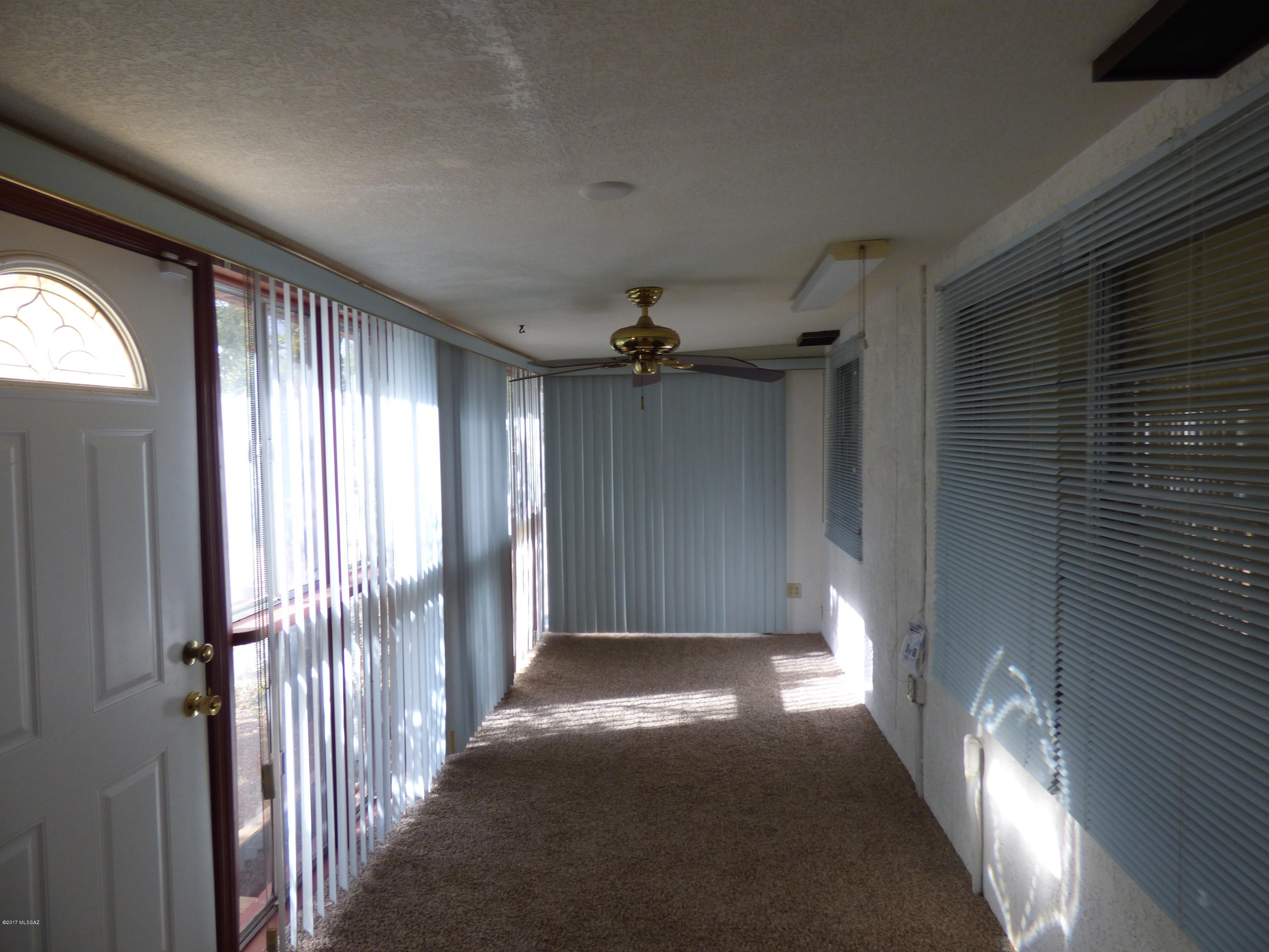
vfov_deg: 66.0
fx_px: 733
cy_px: 476
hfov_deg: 81.7
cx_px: 634
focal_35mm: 20
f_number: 2.8
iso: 100
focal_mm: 3.58
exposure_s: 1/60
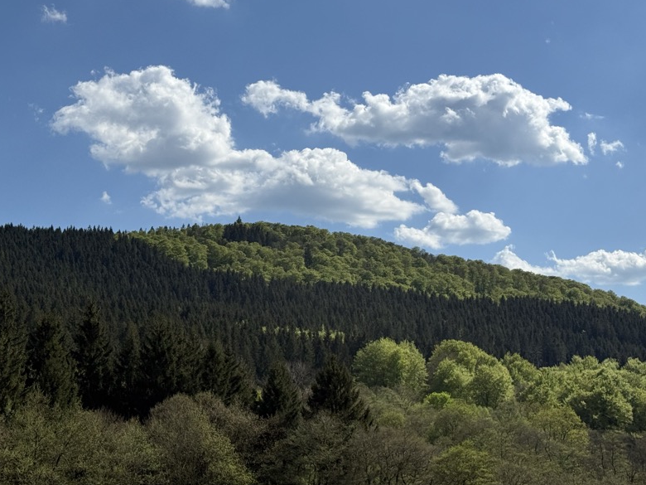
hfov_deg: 30.7
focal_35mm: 63
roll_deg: +0.7
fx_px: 1176
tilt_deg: +10.9
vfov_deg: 23.3
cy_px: 229
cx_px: 332
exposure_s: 1/9901
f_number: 1.78
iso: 64
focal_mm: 6.76
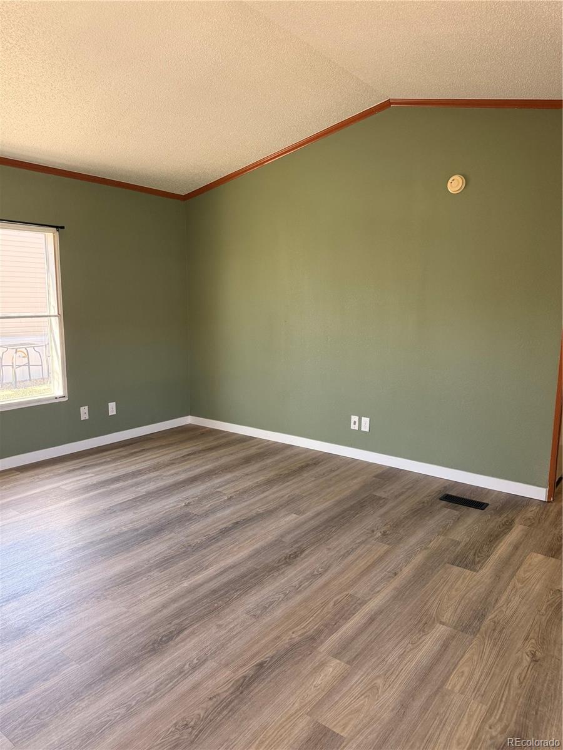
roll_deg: -1.2
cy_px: 375
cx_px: 282
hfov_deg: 56.8
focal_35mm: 24
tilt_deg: -7.9
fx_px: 520
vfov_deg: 71.6
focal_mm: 6.76
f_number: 1.78
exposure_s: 1/120
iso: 200
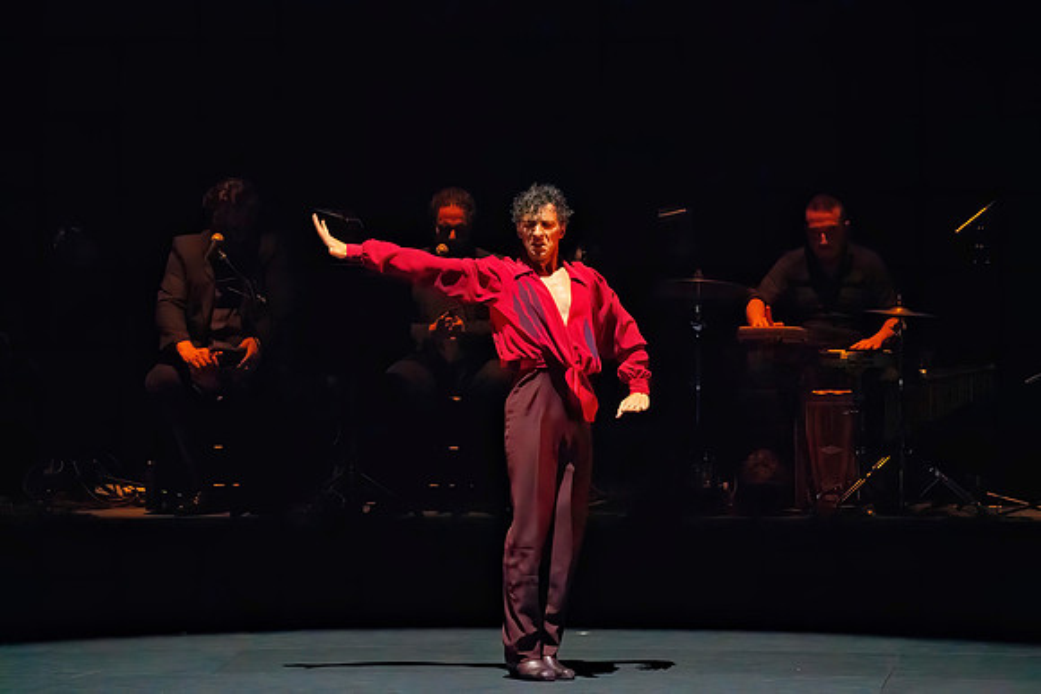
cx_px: 520
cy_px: 347
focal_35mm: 373
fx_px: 10788
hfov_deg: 5.5
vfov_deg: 3.7
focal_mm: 373
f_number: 11
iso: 20000
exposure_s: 1/400
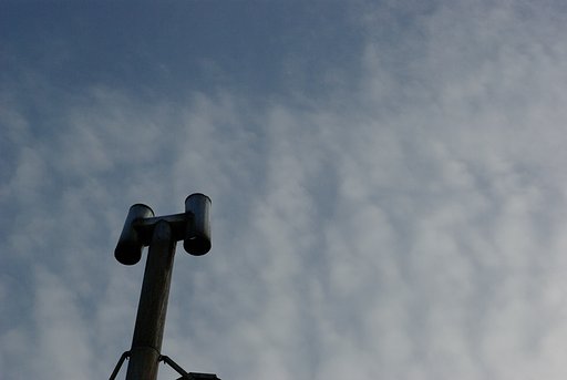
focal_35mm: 82
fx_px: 1301
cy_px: 190
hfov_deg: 24.6
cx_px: 284
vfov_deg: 16.6
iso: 800
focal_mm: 55
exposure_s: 1/1500
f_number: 13
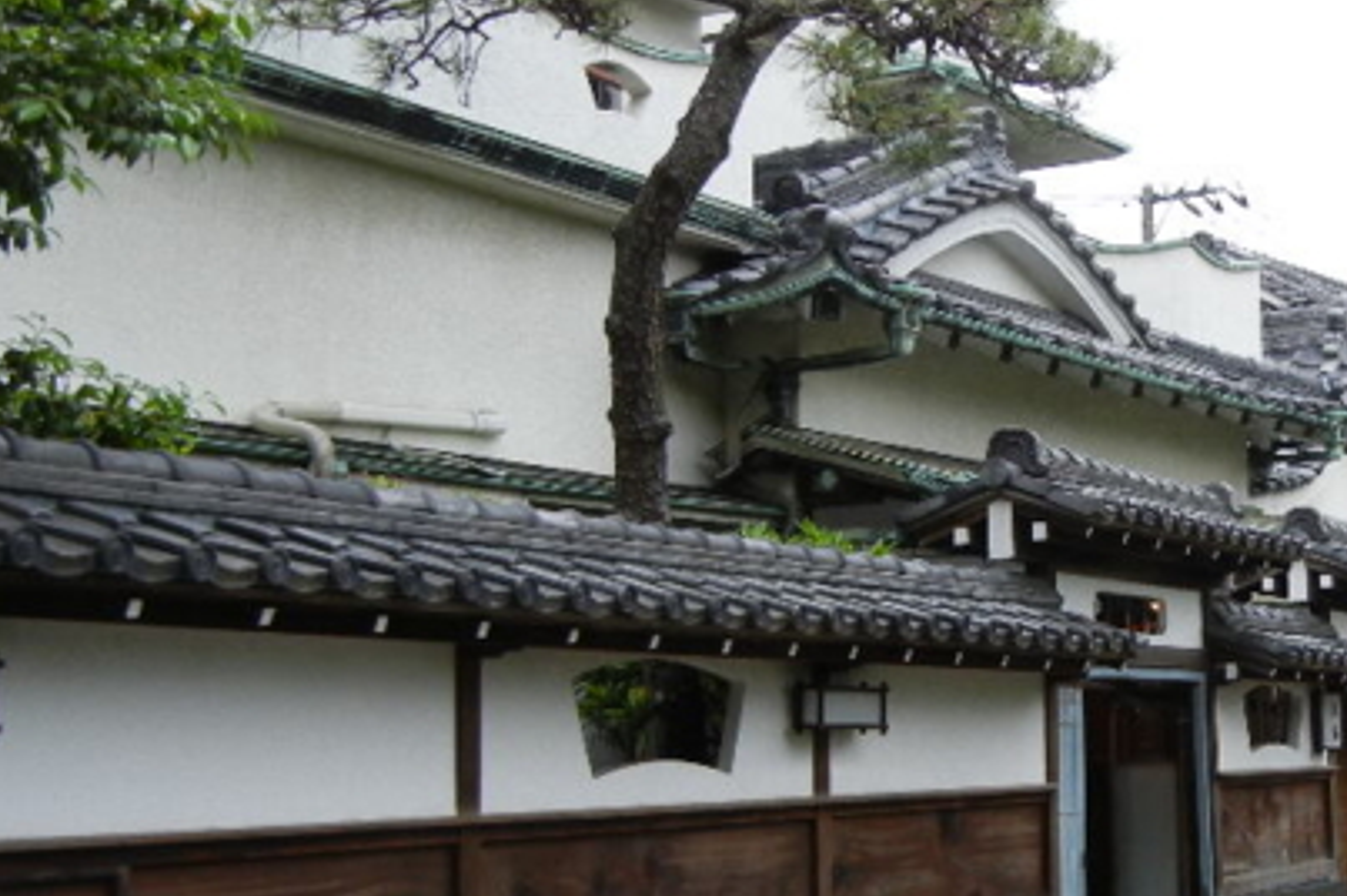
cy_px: 645
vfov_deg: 21.7
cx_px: 1056
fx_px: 2318
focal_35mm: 62
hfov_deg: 31.6
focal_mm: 5.4
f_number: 3.5
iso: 197
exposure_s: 1/30
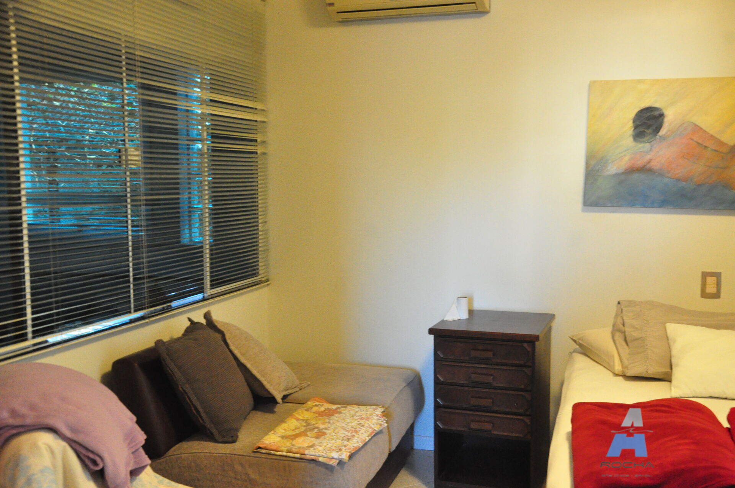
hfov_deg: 51.3
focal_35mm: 38
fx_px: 765
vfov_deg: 35.4
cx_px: 368
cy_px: 244
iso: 3200
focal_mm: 25
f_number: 7.1
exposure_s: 1/13
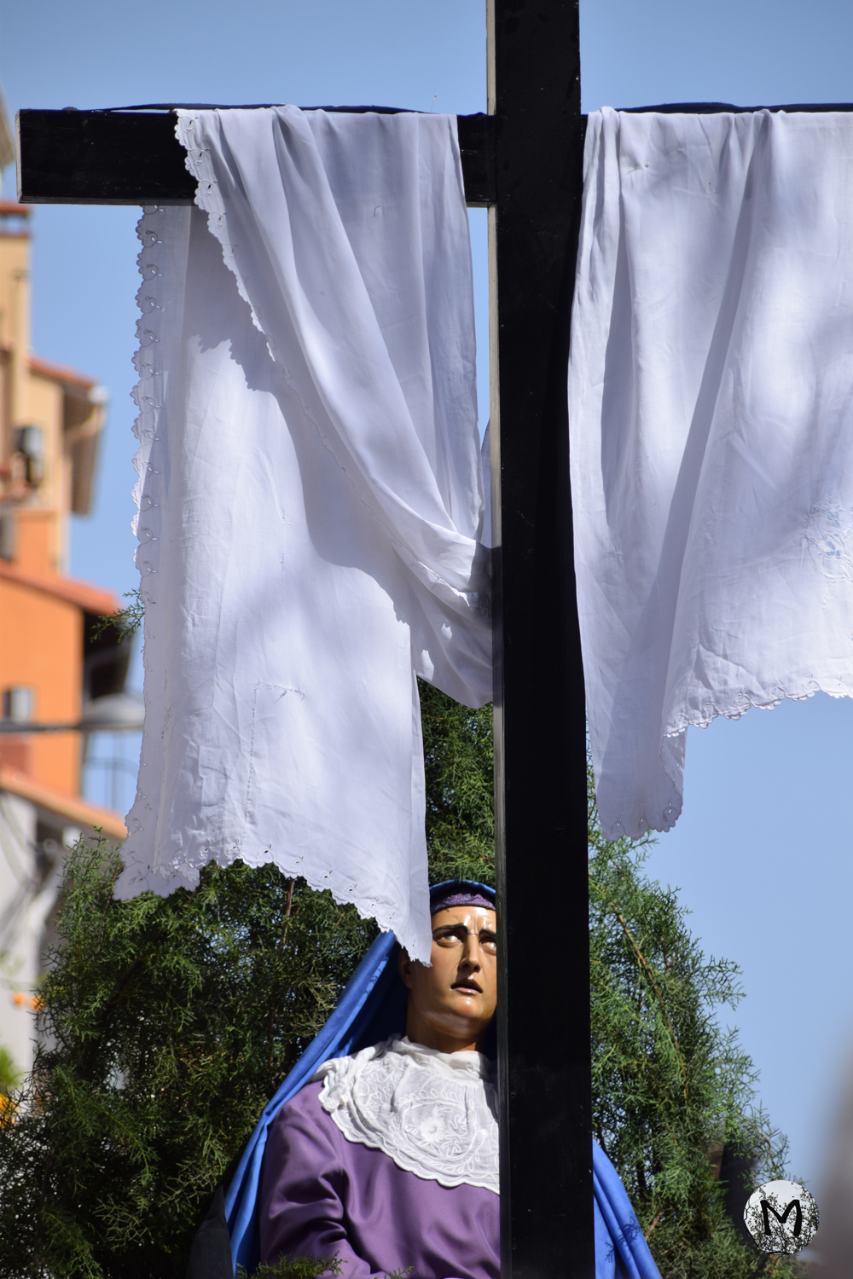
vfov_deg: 7.4
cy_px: 640
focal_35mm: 278
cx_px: 426
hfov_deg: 5.0
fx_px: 9862
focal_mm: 185
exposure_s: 1/1000
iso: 200
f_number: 8
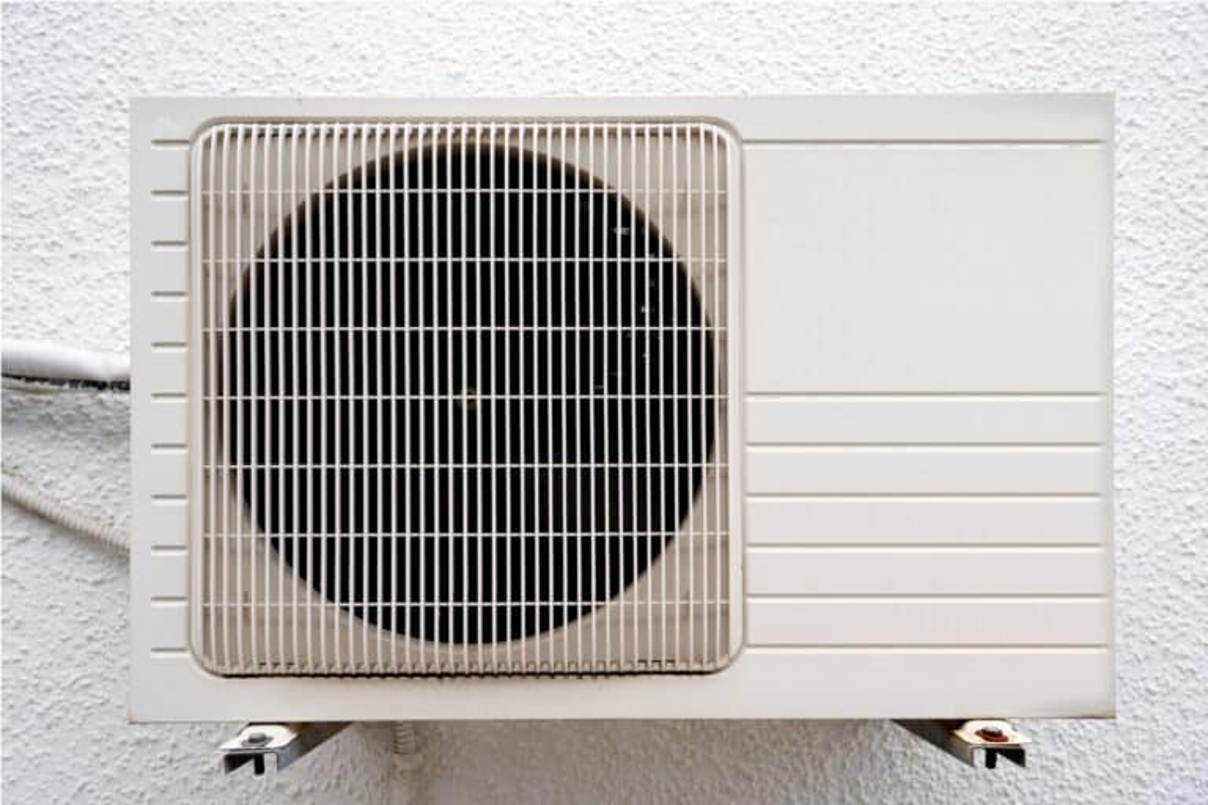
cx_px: 604
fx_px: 1174
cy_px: 402
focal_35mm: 35
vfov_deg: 37.9
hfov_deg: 54.4
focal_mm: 35
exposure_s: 1/200
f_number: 4
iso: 100
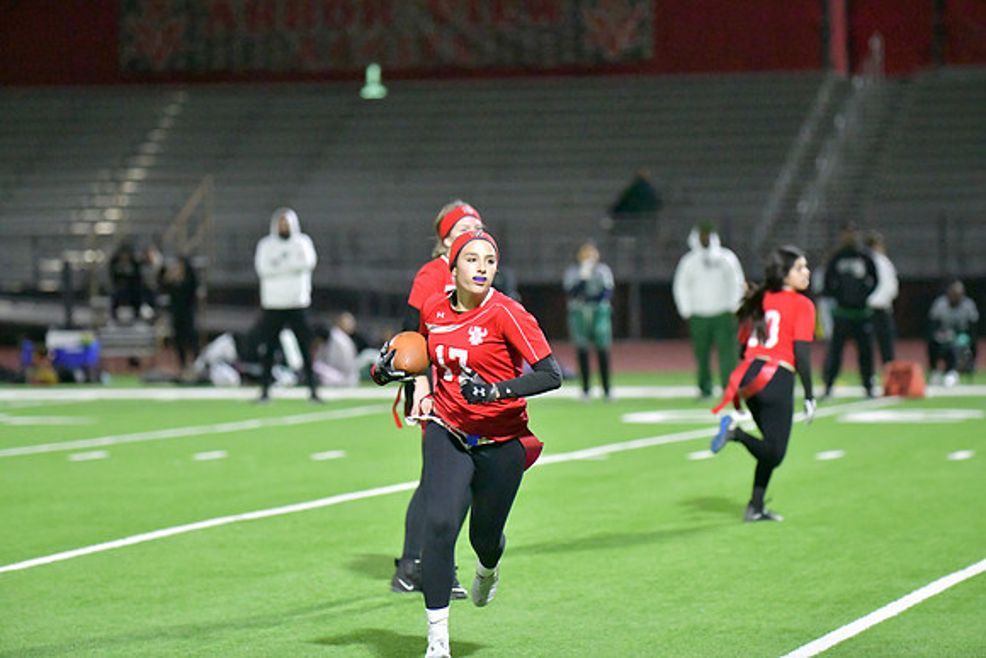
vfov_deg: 8.1
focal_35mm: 170
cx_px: 493
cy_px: 329
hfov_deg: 12.1
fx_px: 4657
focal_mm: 170
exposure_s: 1/2500
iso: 20000
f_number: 2.8
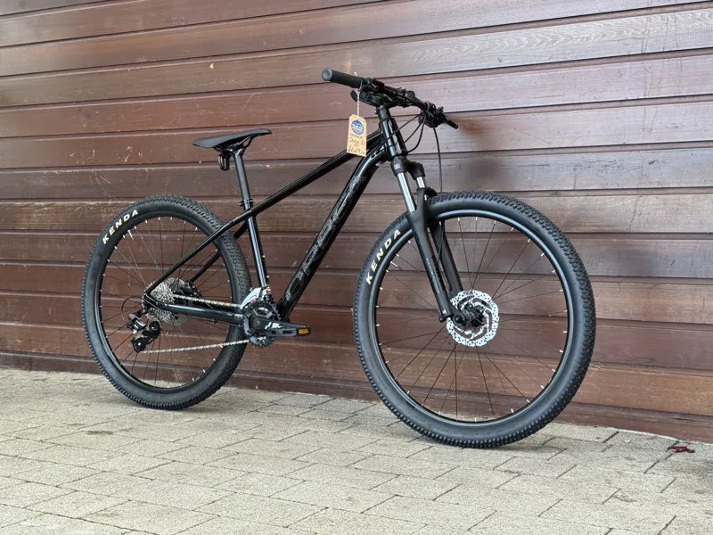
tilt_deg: -2.5
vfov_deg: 30.3
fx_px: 989
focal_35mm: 48
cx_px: 356
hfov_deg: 39.7
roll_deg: +0.3
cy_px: 268
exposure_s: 1/172
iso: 80
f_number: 1.78
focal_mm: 6.76
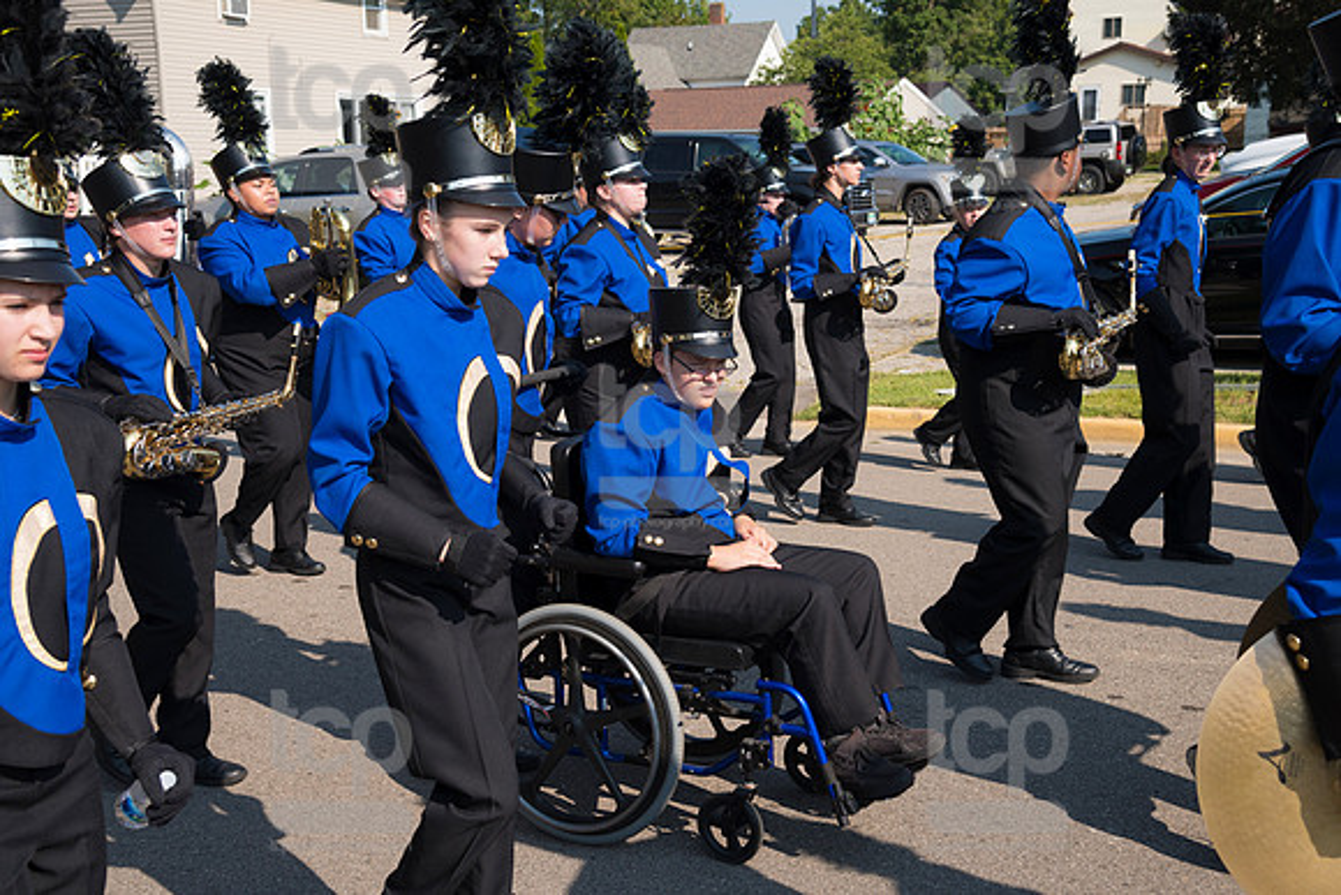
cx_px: 670
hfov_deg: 42.7
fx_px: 1714
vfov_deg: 29.3
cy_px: 448
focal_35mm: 46
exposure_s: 1/800
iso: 320
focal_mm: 46
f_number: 6.3
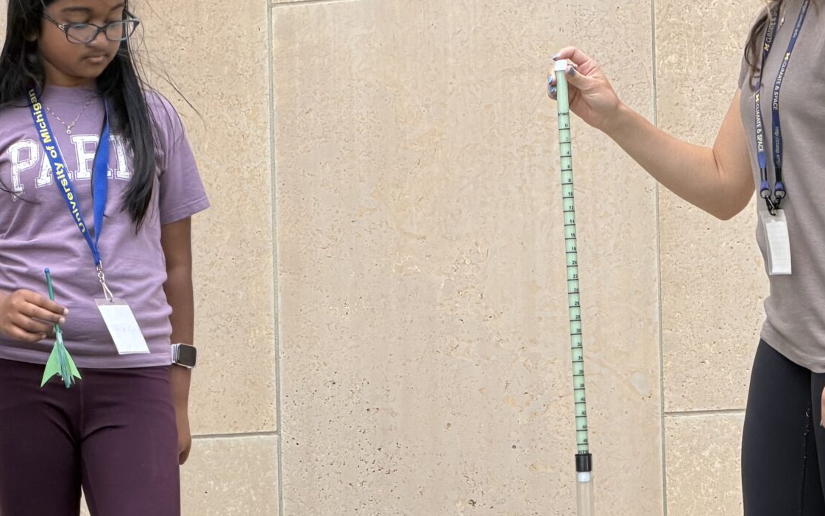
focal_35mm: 242
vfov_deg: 5.4
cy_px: 415
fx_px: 5442
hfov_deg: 8.7
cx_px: 156
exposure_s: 1/198
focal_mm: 16.89
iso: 50
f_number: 2.8
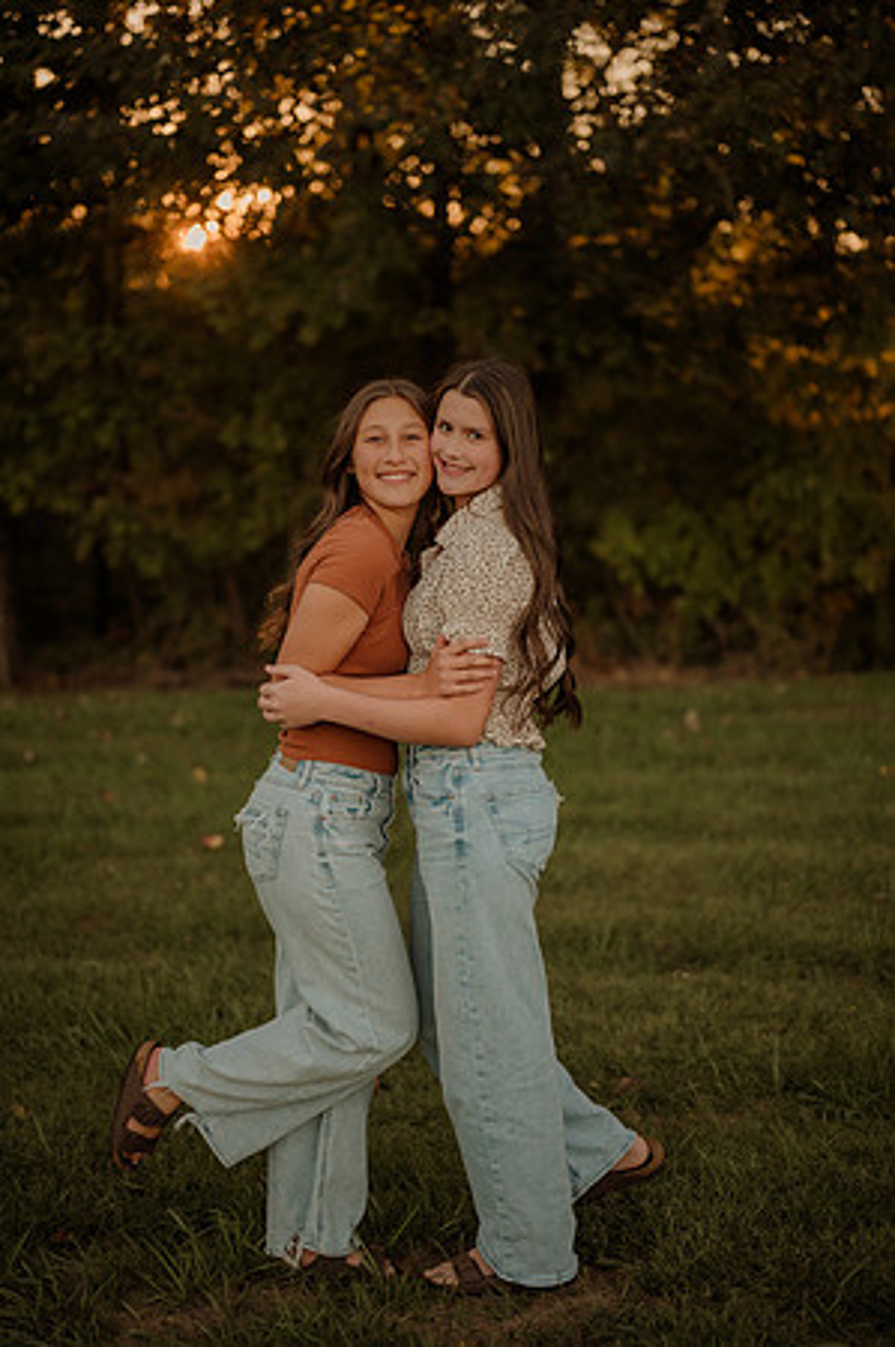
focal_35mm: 50
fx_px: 1869
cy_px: 674
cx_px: 448
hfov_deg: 26.9
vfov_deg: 39.6
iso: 250
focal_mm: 50
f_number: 2
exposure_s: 1/640
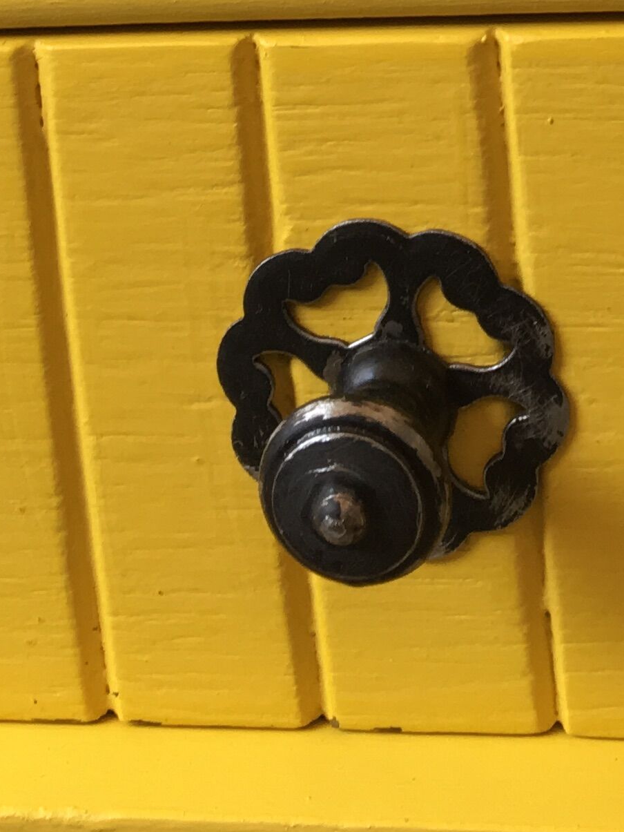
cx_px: 531
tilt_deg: -7.5
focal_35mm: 97
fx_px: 2331
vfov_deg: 18.0
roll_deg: +4.8
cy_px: -432
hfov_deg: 15.1
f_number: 2.2
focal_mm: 4.15
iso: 32
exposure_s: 1/100
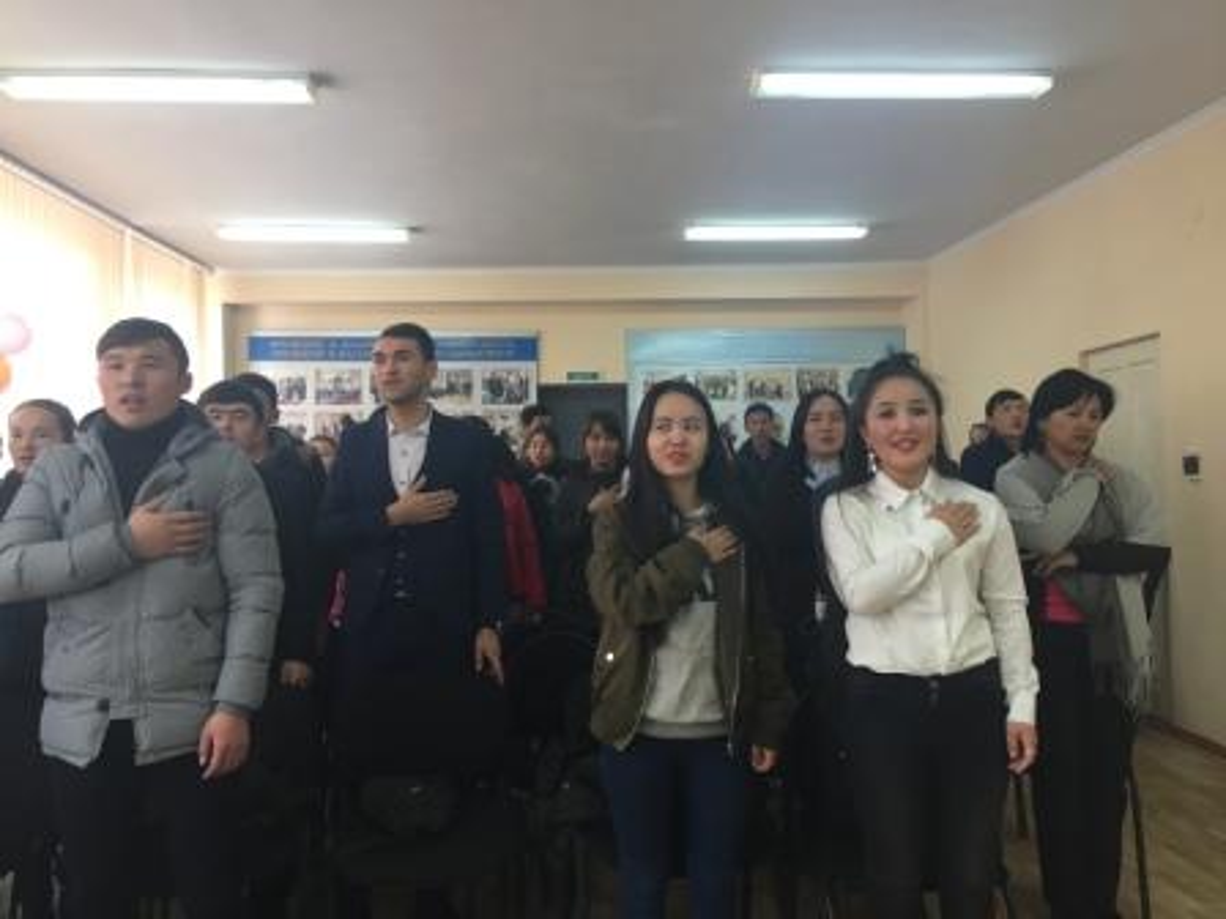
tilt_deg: +3.2
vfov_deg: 48.2
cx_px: 613
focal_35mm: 29
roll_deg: +1.2
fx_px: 1027
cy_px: 460
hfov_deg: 61.7
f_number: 2.2
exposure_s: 1/33
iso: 80
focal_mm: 4.15
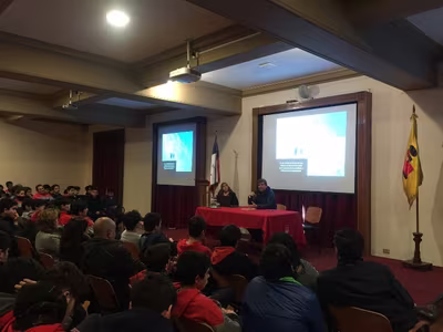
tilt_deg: +1.2
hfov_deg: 61.7
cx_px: 222
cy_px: 166
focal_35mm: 29
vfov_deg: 48.2
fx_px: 371
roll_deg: -1.6
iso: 125
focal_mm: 4.15
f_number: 2.2
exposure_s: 1/17
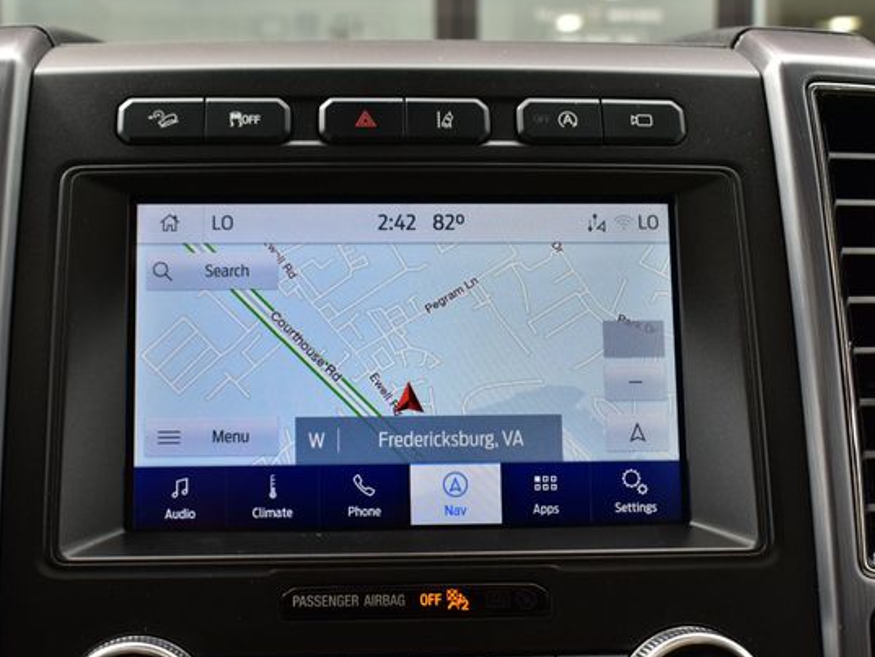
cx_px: 407
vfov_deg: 26.6
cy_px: 331
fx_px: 1391
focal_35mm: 55
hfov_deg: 34.9
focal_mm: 32
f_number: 9
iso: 400
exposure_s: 1/100
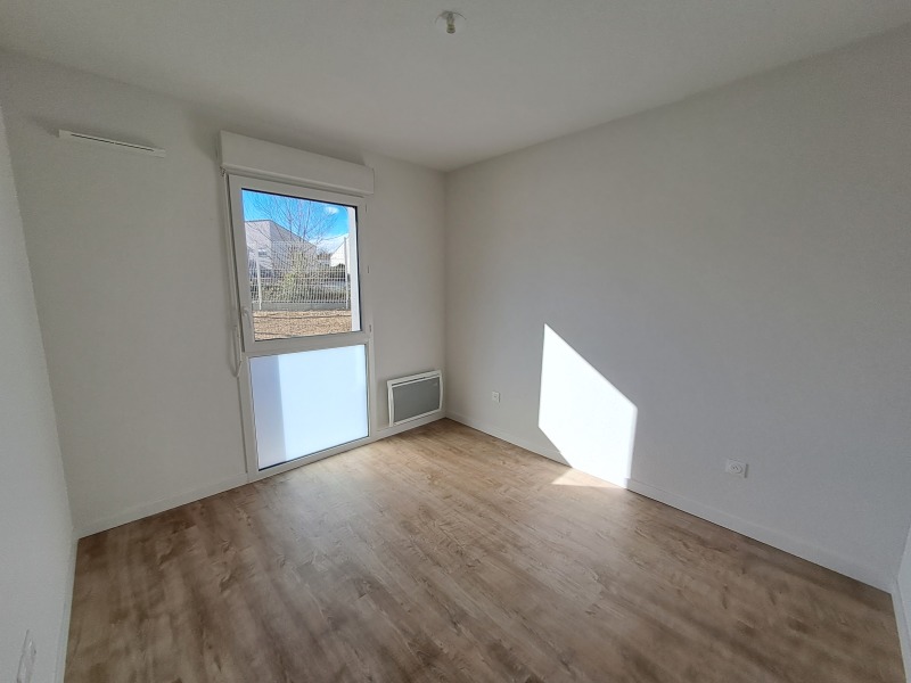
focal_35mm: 13
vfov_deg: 89.9
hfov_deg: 106.2
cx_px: 456
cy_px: 342
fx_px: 342
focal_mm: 1.42
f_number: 2.2
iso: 40
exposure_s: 1/706
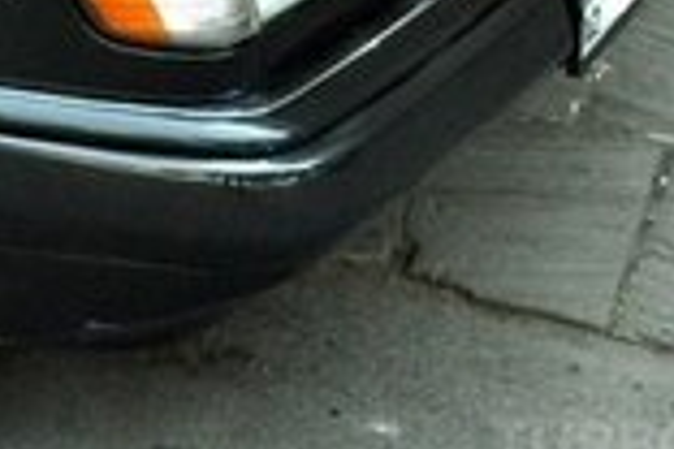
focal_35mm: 114
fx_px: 2134
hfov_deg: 15.2
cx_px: -588
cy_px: -423
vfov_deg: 11.0
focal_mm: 18
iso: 1600
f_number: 5.6
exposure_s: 1/400
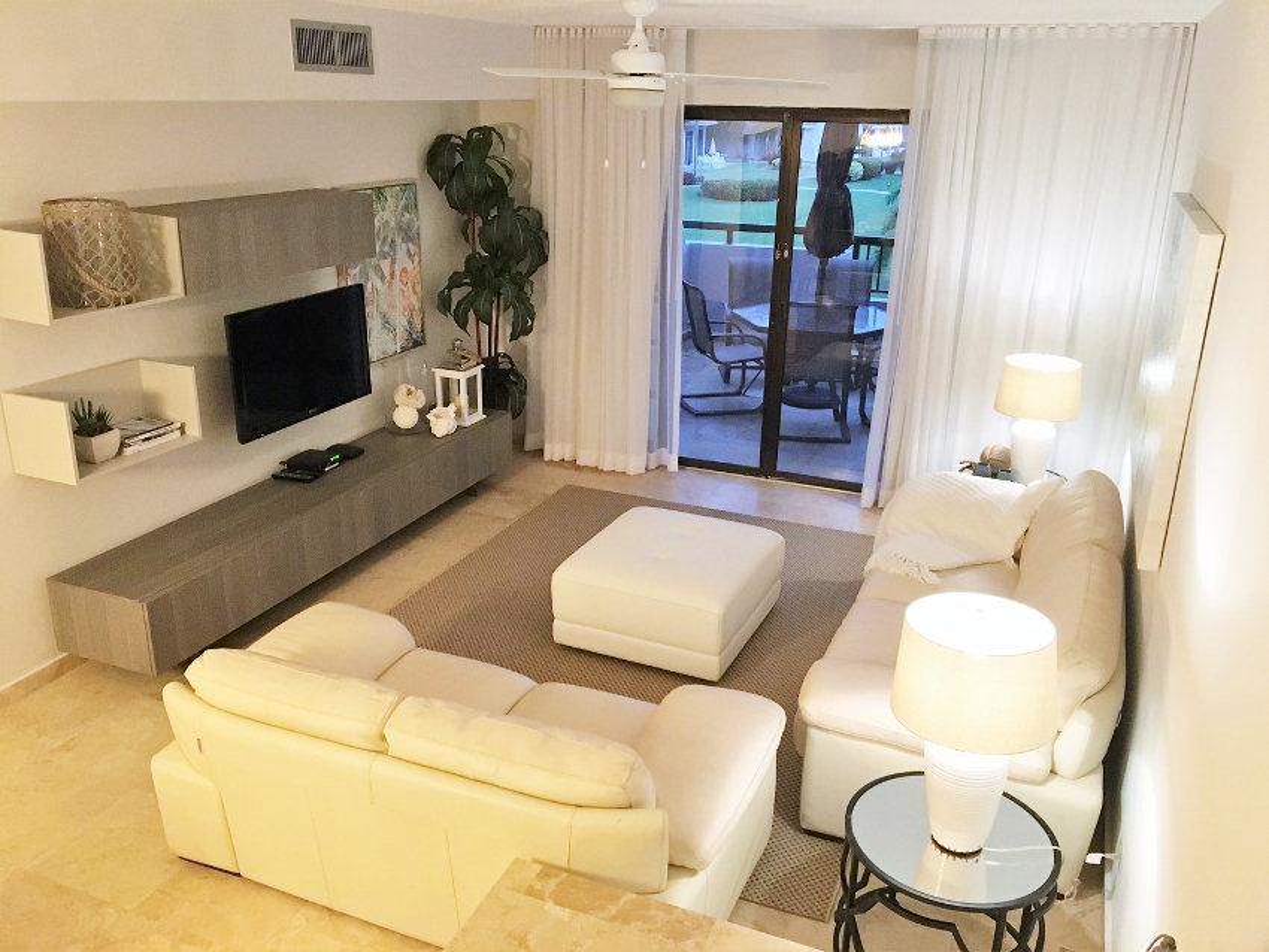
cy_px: 476
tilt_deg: -20.0
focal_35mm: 29
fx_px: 1063
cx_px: 634
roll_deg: -1.6
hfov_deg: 61.6
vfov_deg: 48.2
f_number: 2.2
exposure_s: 1/15
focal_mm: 4.15
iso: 250
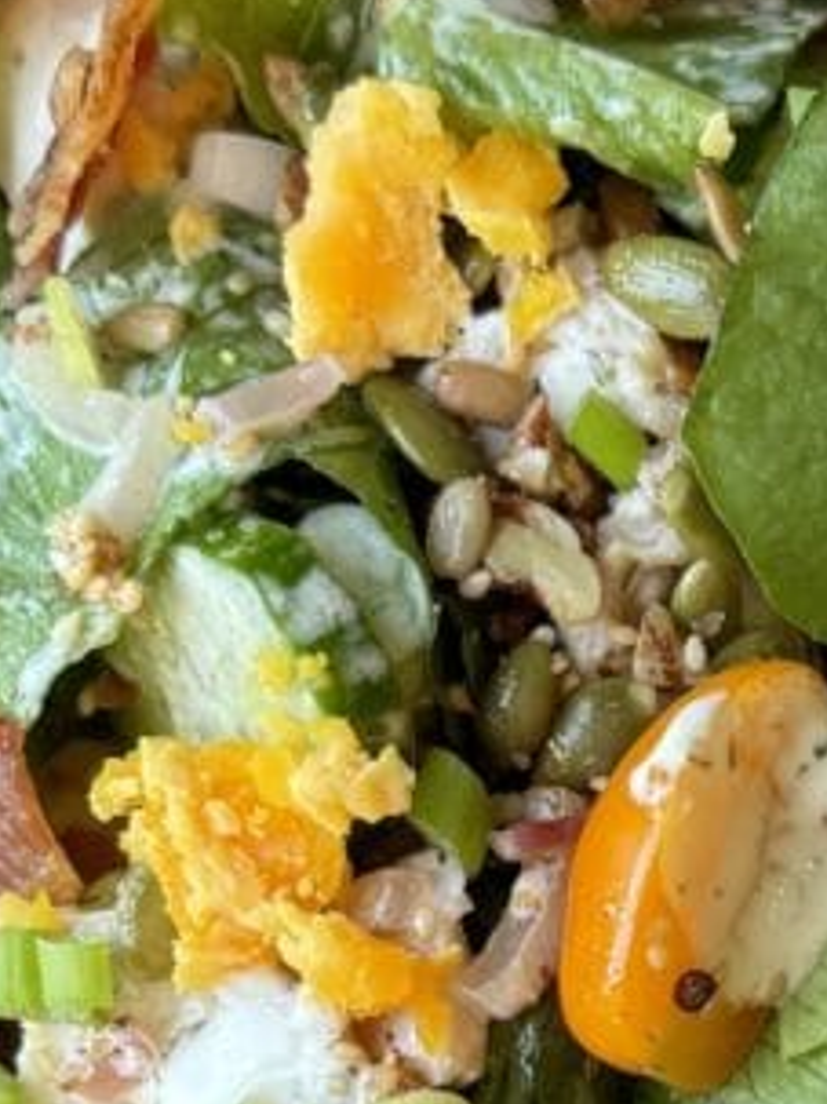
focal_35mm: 76
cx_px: 171
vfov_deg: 24.6
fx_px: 2423
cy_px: 1082
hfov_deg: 19.2
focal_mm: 6.76
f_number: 1.78
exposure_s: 1/132
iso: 64
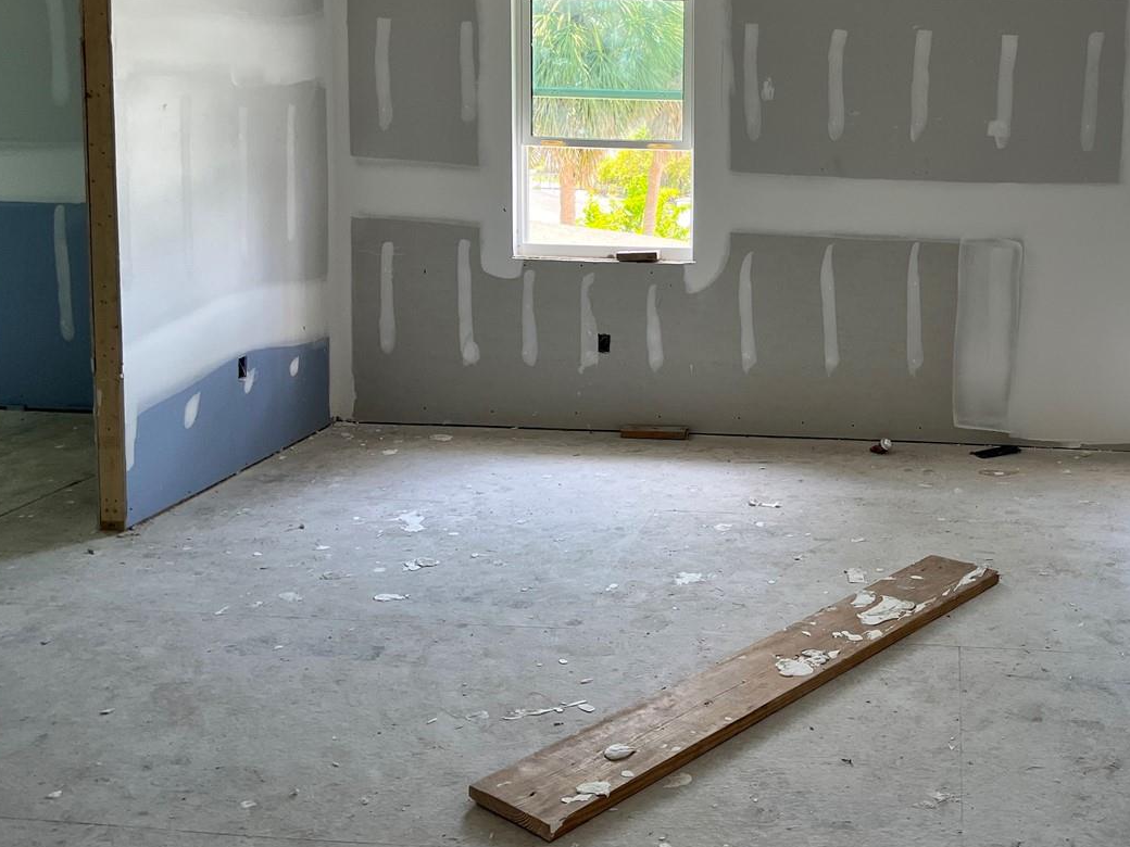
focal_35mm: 40
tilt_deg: -6.0
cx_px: 854
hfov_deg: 45.1
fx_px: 1306
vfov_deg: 35.2
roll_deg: -1.0
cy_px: 212
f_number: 1.6
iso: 64
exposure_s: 1/142
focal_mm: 5.1
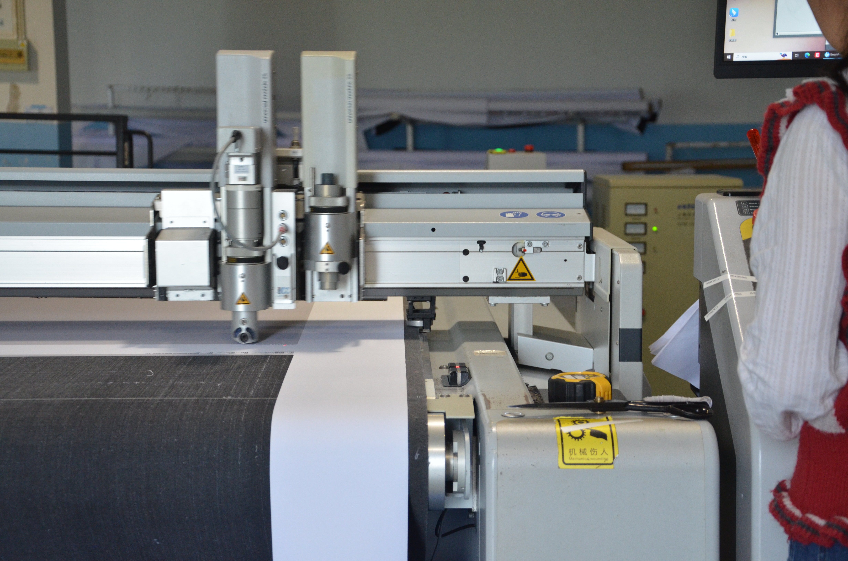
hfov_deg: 28.1
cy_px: 280
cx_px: 424
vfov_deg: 18.8
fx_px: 1692
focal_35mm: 72
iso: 1250
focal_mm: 48
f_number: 4.8
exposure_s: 1/100
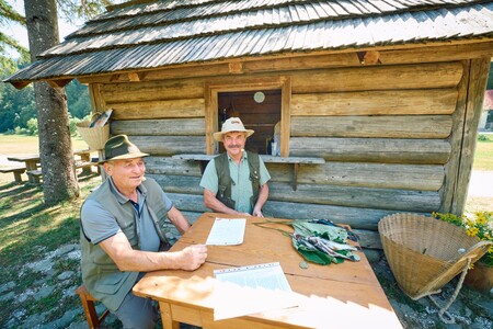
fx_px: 192
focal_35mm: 14
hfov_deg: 104.3
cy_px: 164
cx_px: 246
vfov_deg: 81.2
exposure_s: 1/80
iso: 320
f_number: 6.3
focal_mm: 14
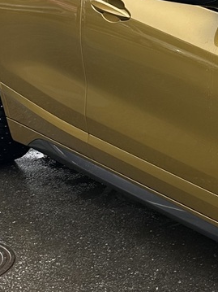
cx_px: 367
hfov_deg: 12.8
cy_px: 107
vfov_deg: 18.3
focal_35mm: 107
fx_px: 899
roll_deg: -1.9
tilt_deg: -13.7
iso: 80
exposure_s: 1/594
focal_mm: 6.86
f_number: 1.78
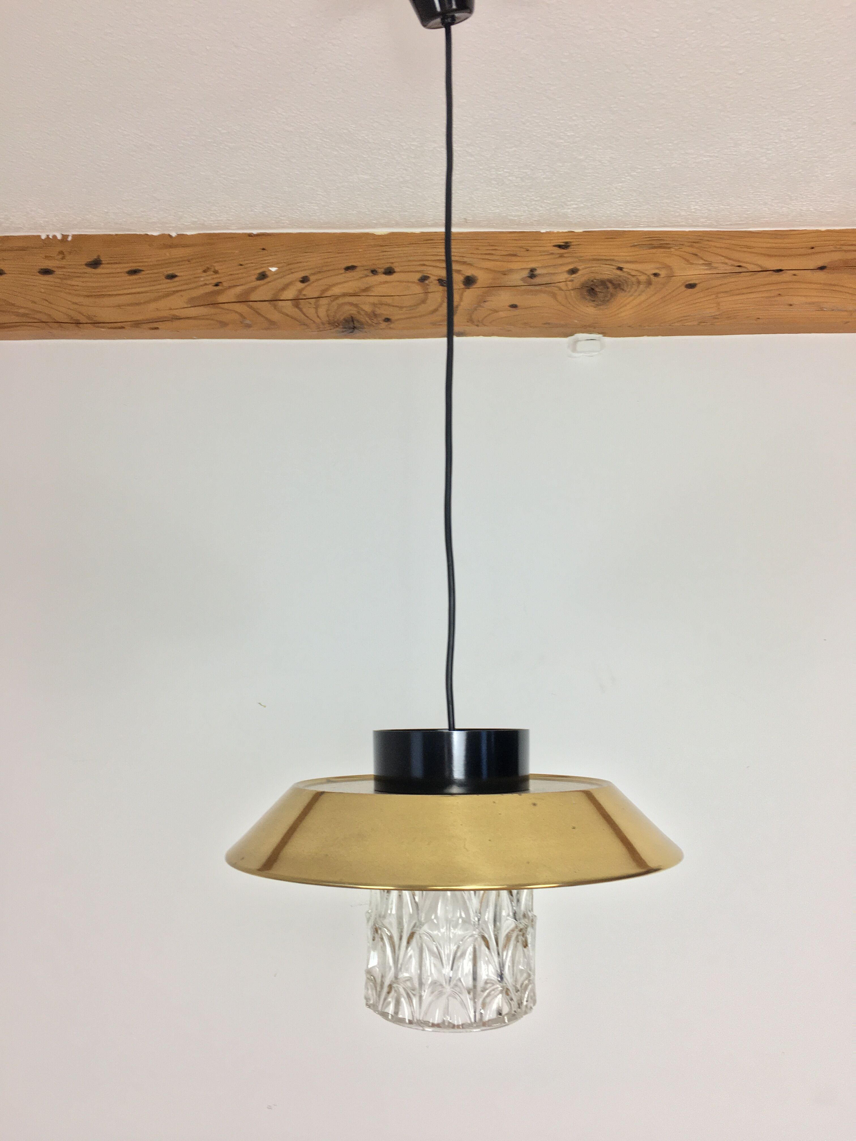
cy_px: 570
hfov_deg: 48.2
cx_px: 428
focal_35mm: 29
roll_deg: +0.6
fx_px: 956
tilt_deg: +7.0
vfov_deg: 61.7
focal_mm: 4.15
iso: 40
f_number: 2.2
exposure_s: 1/33
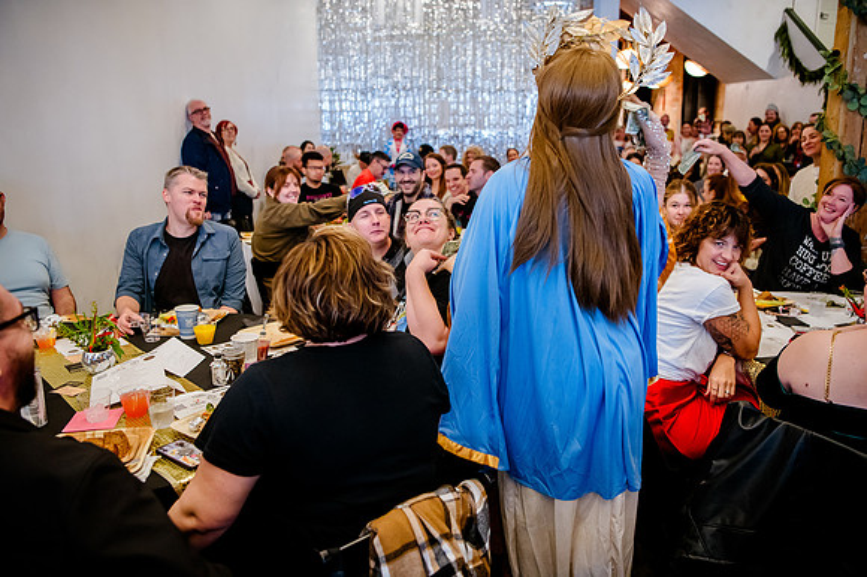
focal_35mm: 28
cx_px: 434
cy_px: 288
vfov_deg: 46.4
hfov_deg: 65.5
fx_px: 674
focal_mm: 28
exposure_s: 1/80
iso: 5000
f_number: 2.8
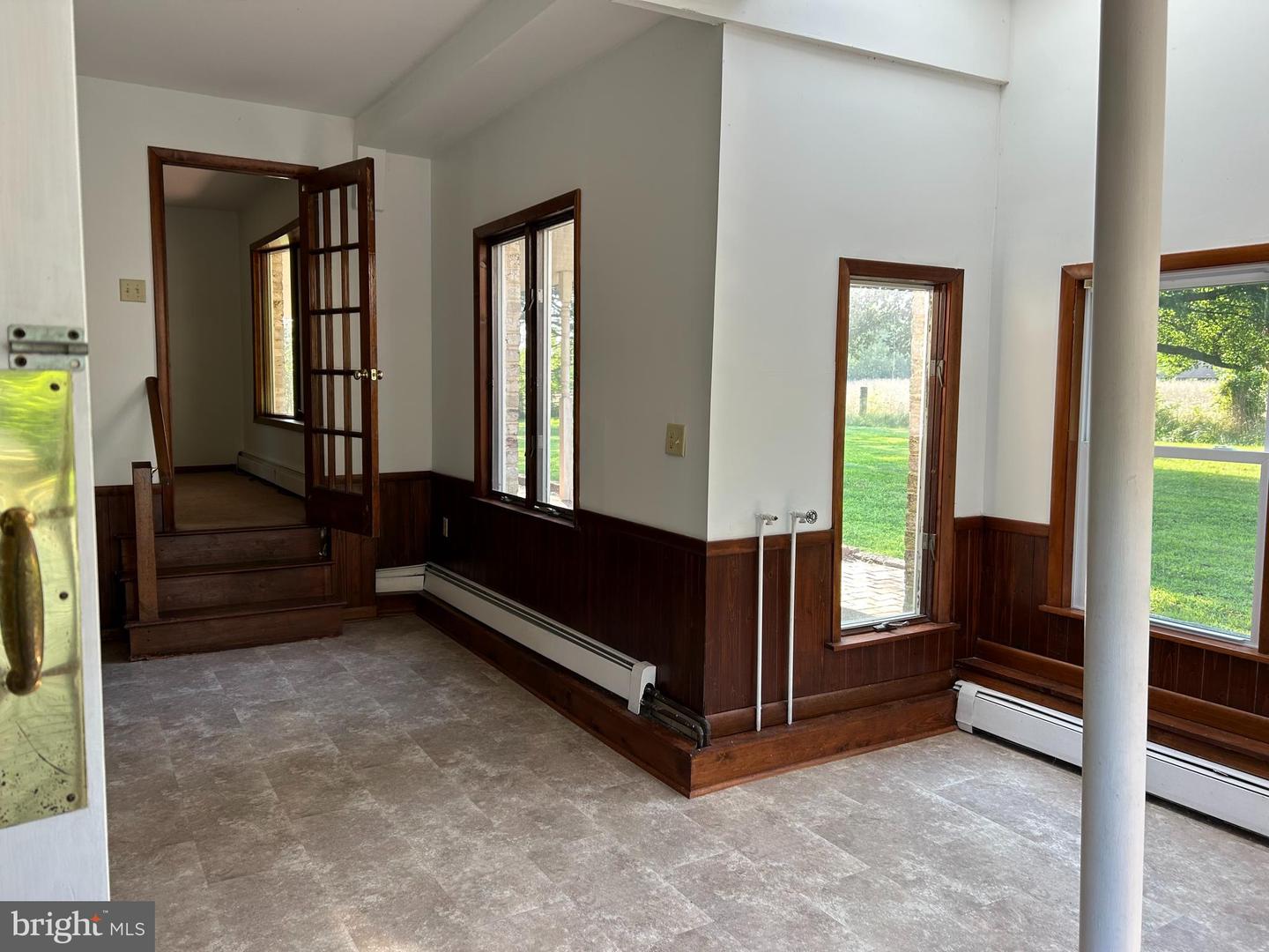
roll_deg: +0.2
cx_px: 634
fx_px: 953
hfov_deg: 67.3
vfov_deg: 53.1
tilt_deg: -4.5
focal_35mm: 26
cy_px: 476
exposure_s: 1/121
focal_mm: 5.7
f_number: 1.5
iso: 40
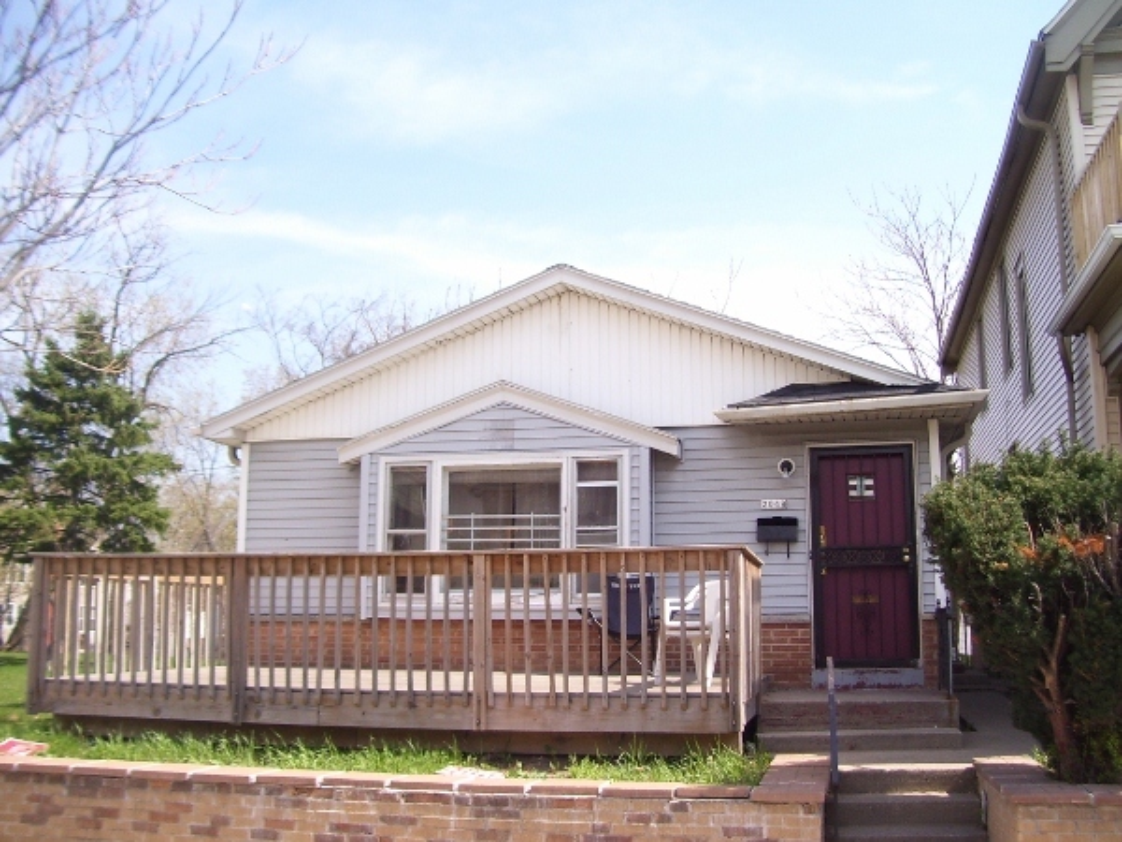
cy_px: 421
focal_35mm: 36
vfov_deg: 39.7
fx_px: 1167
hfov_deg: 51.4
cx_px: 561
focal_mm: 6
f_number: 2.7
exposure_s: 1/750
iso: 80
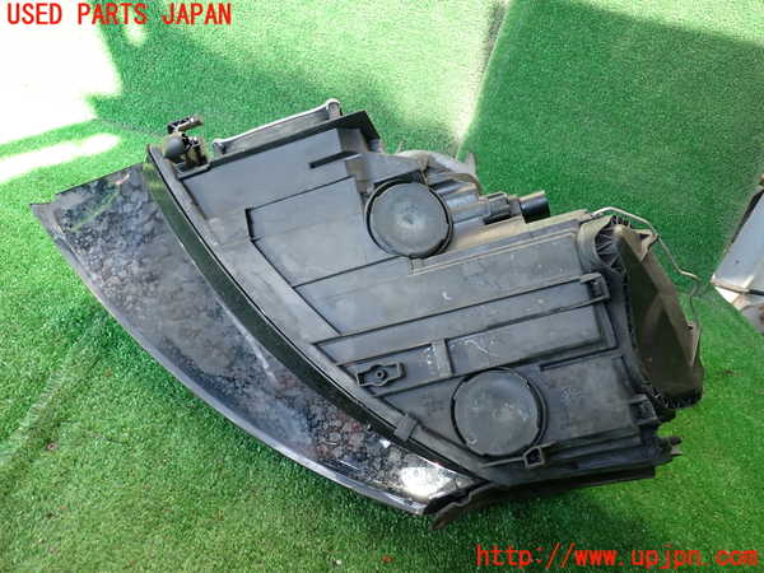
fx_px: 662
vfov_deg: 46.8
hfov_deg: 60.0
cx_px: 382
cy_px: 286
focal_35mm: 30
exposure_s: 1/125
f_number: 2.3
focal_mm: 5.4
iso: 160
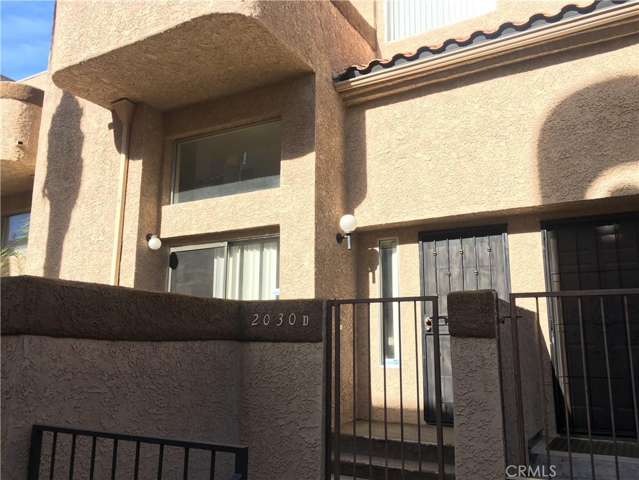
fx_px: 535
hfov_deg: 61.7
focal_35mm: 29
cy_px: 240
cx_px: 320
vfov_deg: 48.2
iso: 25
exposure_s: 1/516
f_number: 2.2
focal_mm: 4.15
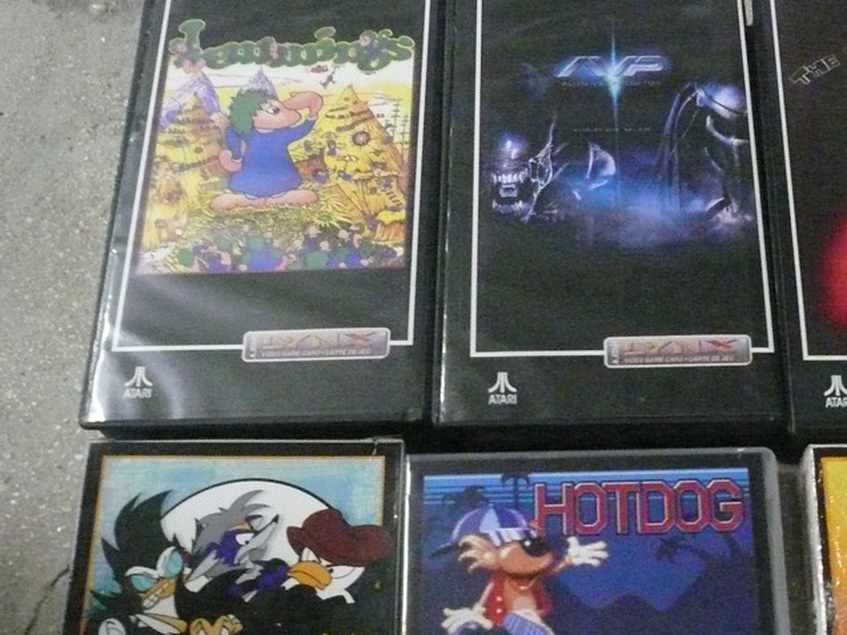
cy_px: 446
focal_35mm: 47
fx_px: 1150
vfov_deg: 30.5
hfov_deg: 39.4
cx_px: 627
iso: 800
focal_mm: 4.6
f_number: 2.8
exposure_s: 1/15
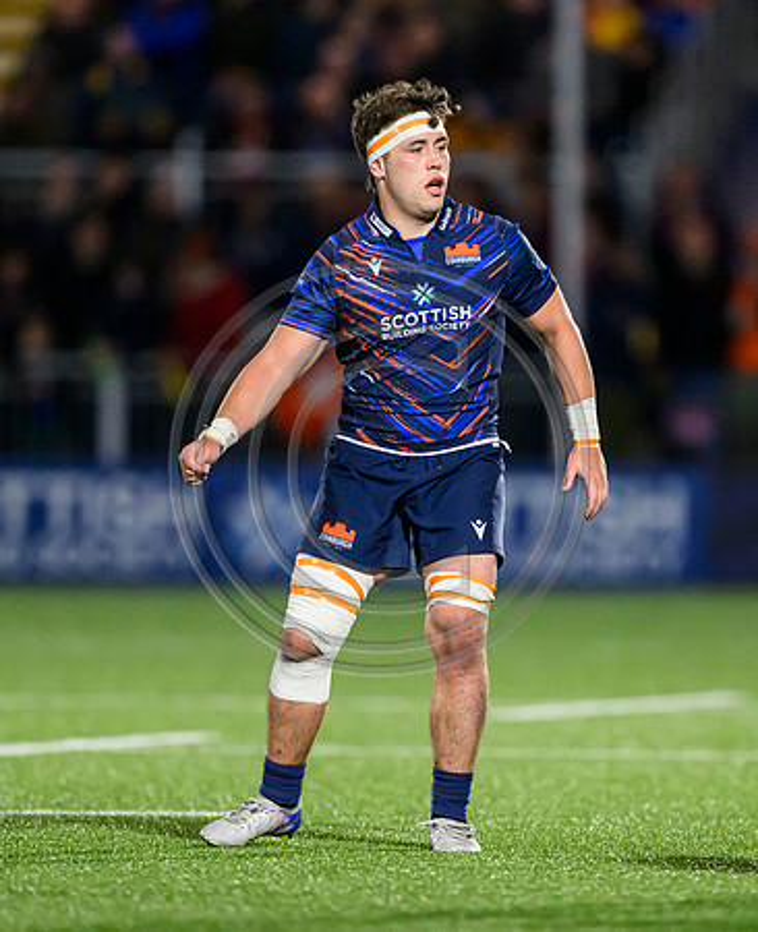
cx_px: 459
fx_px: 20976
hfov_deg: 2.1
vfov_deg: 2.5
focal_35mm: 756
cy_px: 474
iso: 8000
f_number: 2.8
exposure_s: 1/2000
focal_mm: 400
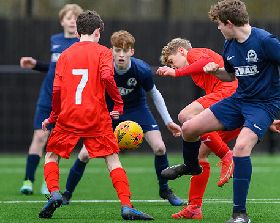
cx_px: 115
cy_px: 143
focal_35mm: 624
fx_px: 5168
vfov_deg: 2.5
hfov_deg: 3.1
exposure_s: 1/2000
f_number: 2.8
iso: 4500
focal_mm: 400
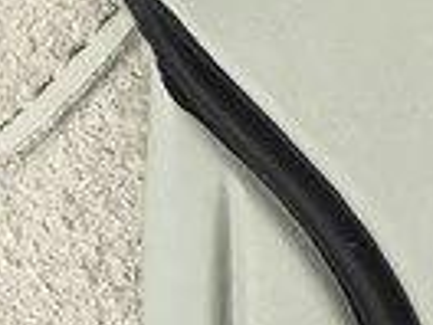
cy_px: -192
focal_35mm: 212
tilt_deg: -56.3
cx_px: 72
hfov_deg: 9.3
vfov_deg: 6.9
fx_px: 2652
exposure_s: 1/181
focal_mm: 3.3
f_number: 2.4
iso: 25
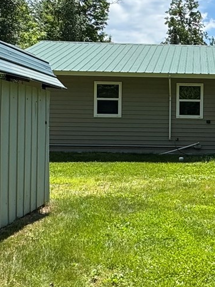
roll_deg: -0.8
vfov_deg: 32.7
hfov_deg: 23.3
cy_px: 135
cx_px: 234
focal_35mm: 59
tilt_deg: -1.7
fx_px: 489
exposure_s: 1/1600
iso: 50
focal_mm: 2.22
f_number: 2.2
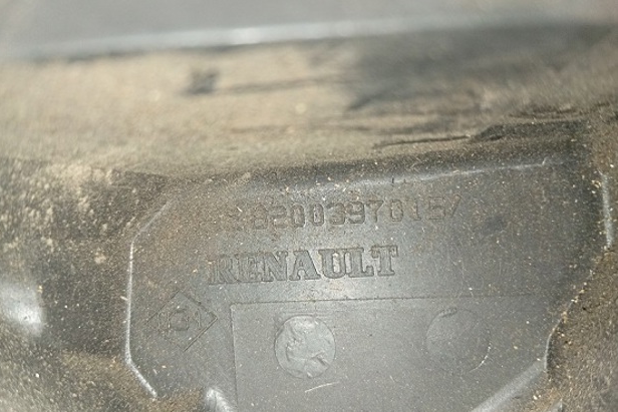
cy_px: 217
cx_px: 300
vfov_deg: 46.4
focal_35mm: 28
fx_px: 481
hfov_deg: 65.4
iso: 401
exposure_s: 1/33.3
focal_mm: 3.96
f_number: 1.8
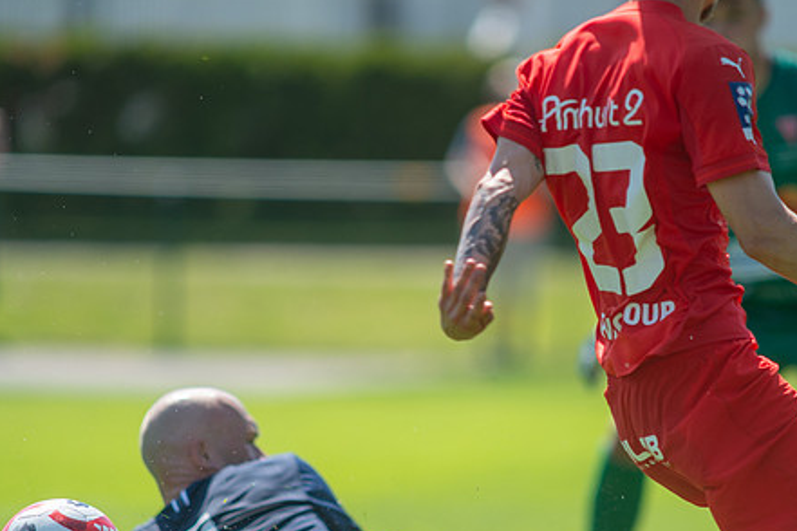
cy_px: 298
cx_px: 475
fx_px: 12220
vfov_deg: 2.5
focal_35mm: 552
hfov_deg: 3.7
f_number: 4
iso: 360
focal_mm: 420
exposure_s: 1/2000
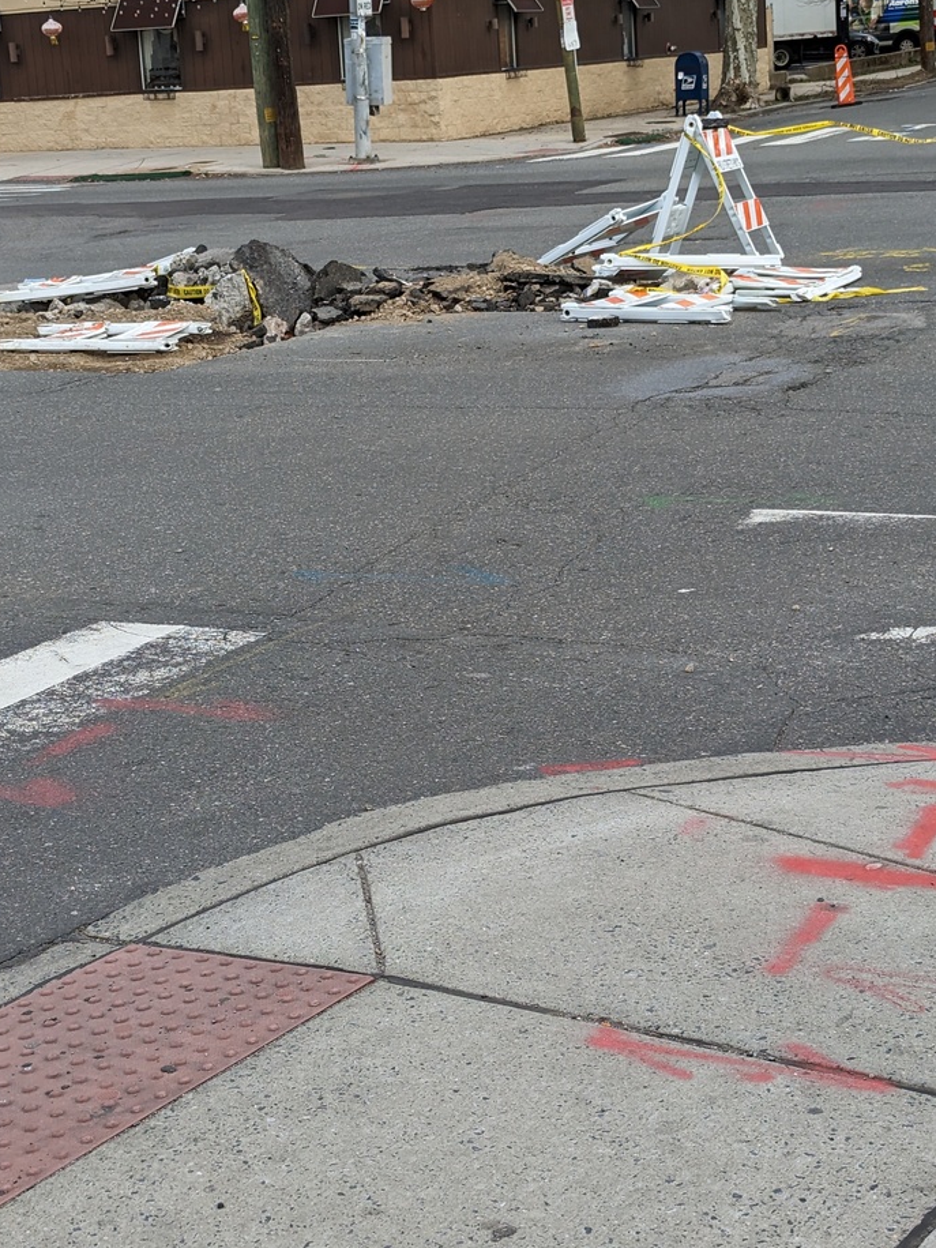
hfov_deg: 23.3
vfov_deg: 30.7
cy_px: 541
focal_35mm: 63
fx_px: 2271
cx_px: 495
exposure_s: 1/584
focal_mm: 6.81
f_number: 1.85
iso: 39
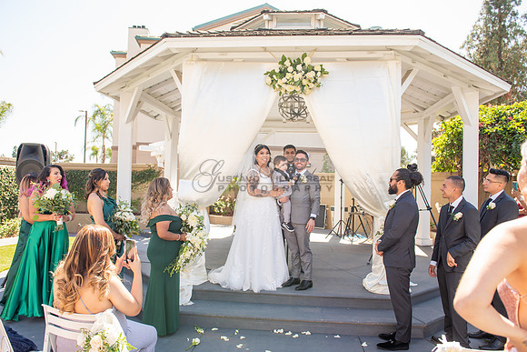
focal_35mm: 26
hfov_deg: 69.3
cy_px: 176
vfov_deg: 49.5
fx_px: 381
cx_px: 264
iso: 100
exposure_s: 1/200
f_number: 4
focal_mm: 24
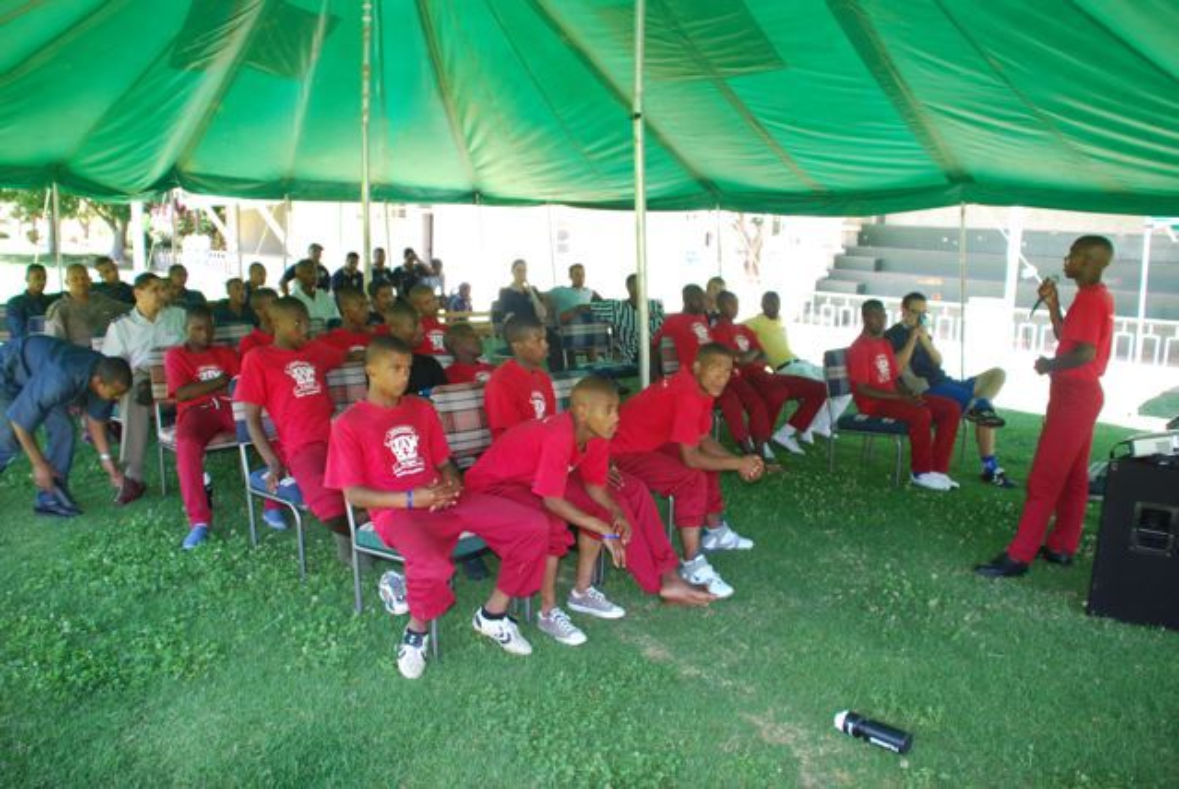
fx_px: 885
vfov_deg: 48.1
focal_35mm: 27
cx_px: 590
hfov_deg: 67.3
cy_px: 394
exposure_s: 1/60
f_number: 3.5
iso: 200
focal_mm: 18
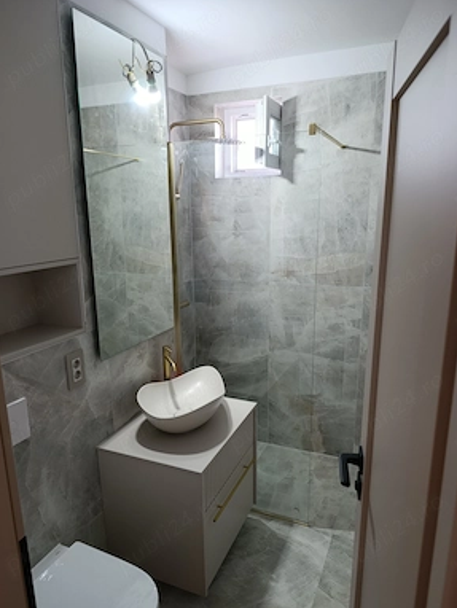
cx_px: 225
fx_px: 422
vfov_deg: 71.5
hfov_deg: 56.9
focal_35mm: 24
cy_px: 315
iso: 1124
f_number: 1.65
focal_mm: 6.11
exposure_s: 1/100
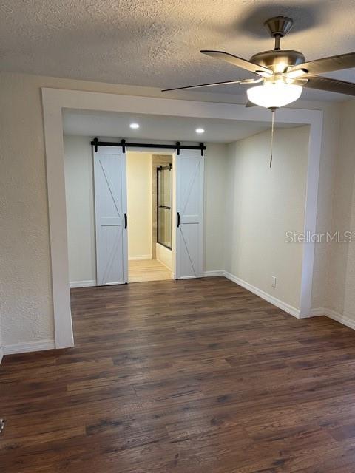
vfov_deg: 67.3
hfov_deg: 53.1
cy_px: 236
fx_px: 356
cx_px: 178
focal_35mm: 26
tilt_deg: -7.8
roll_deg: -0.3
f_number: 1.6
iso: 80
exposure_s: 1/60
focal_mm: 5.1
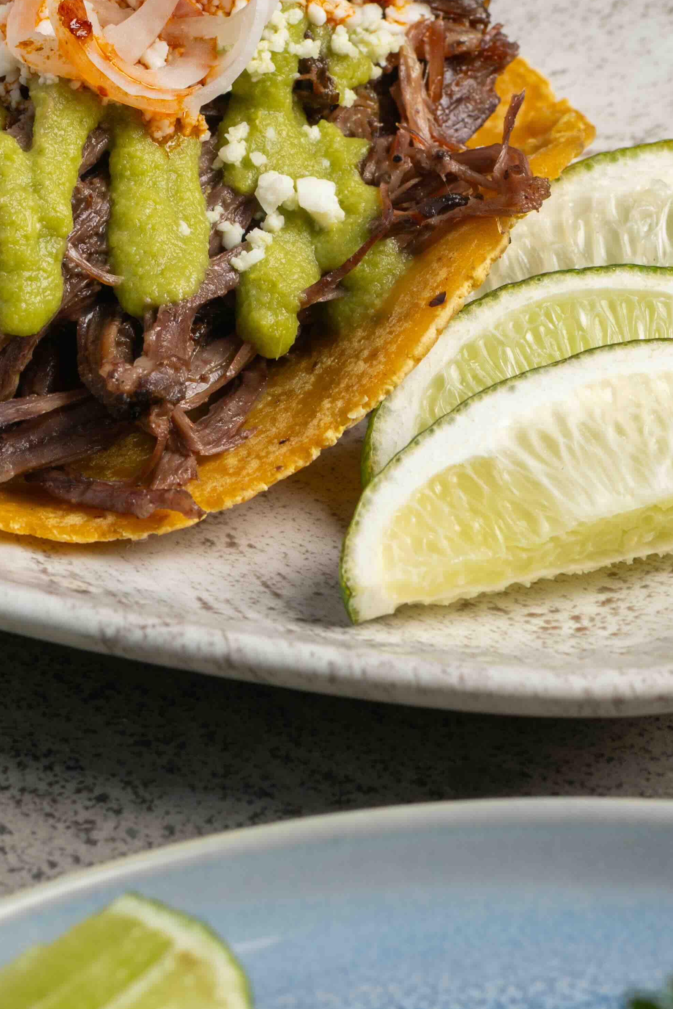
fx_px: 8244
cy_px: -103
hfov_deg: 4.7
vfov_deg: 7.0
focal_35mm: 294
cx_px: 32
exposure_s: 1/200
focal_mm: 105
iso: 100
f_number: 11
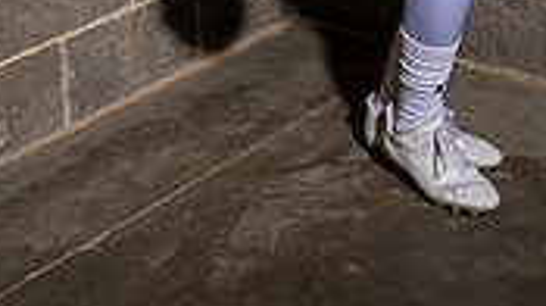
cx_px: 393
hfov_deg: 19.7
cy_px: -365
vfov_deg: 10.1
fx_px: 1562
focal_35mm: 108
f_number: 8
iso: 100
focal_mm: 40
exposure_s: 1/250
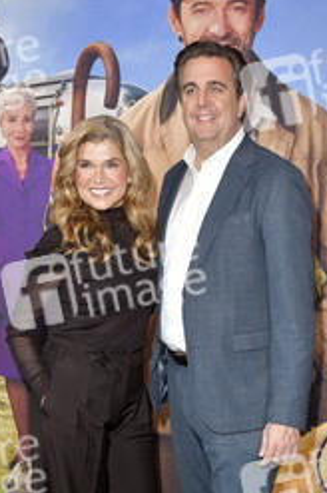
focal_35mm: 55
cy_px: 383
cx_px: 162
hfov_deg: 24.6
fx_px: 751
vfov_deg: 35.3
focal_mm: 34
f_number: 5.6
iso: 1600
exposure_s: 1/200
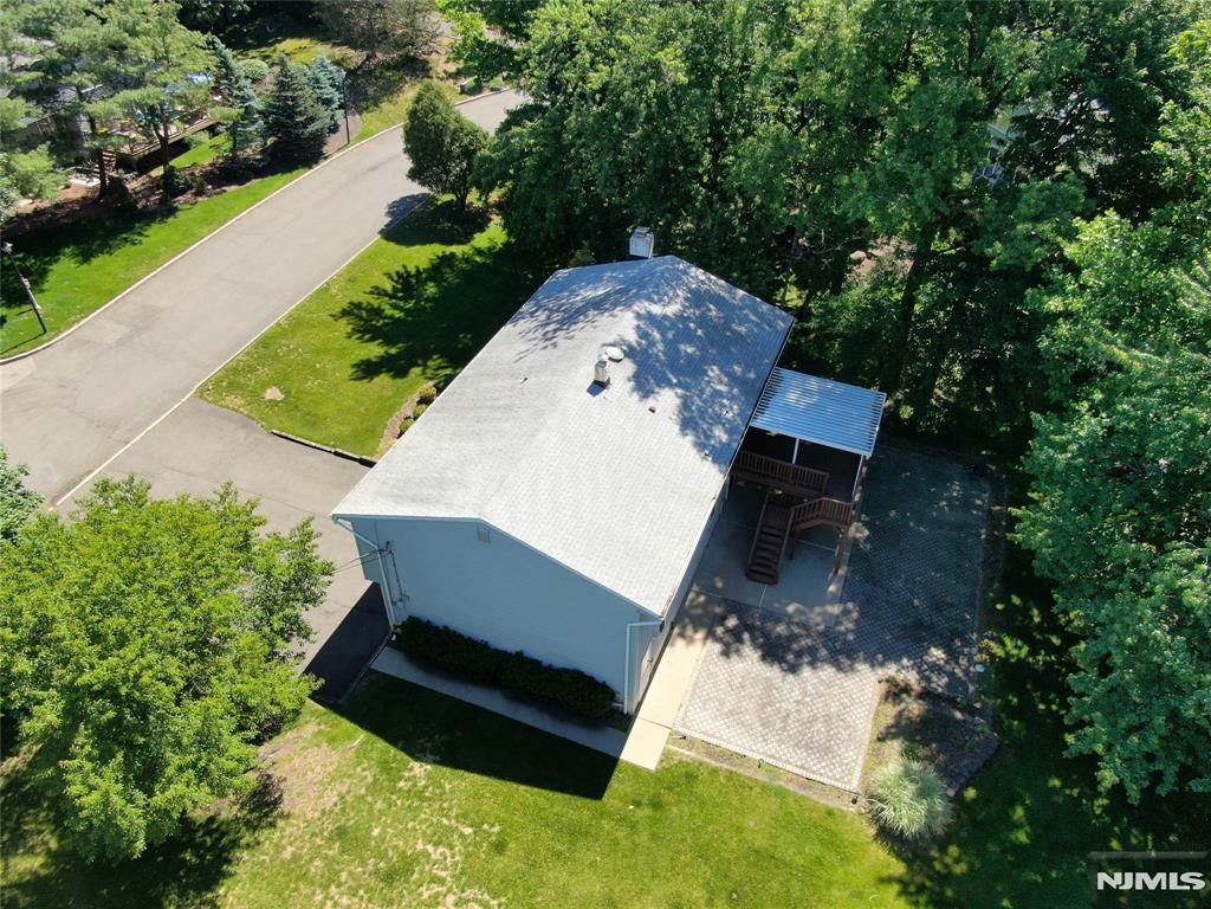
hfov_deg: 71.6
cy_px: 454
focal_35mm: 24
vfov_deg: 56.8
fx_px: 840
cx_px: 606
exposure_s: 1/640
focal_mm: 4.39
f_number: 2.8
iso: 100
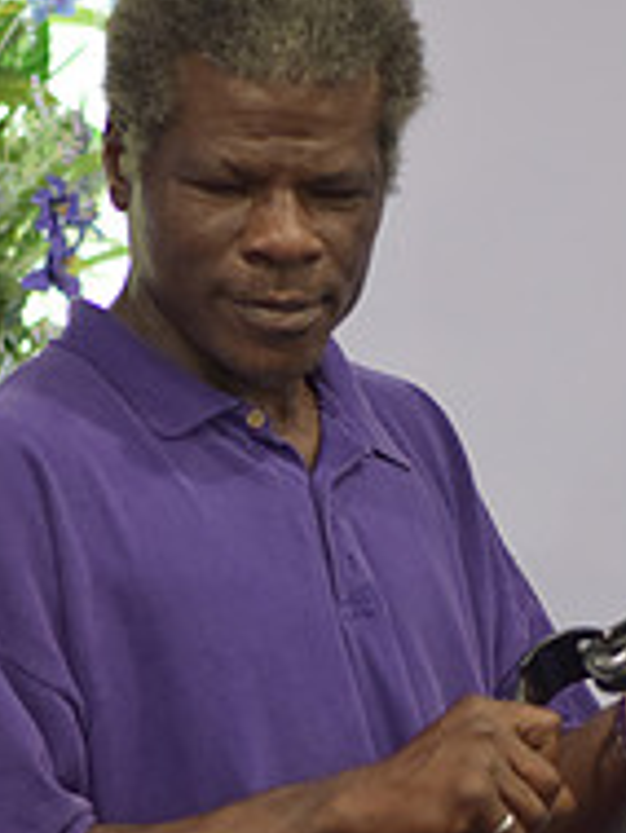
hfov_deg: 5.1
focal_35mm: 292
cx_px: 295
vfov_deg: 6.8
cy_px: 670
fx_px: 7036
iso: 1000
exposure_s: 1/200
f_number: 2.2
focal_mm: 85
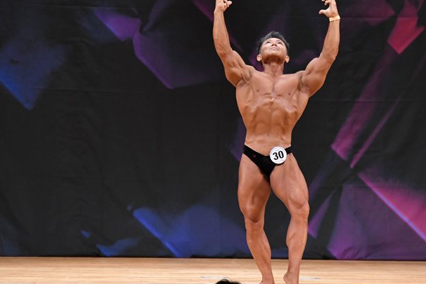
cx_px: 268
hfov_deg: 6.3
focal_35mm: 325
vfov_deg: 4.2
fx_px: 3845
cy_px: 143
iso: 3200
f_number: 5.6
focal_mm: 170
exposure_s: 1/400
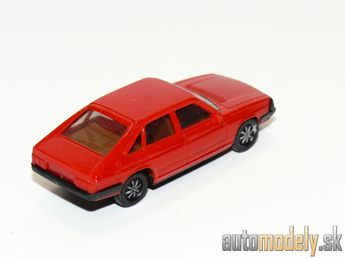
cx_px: 172
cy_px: 130
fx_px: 1425
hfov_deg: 13.8
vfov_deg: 10.4
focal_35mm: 143
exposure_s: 1/30
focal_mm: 16.9
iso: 100
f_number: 4
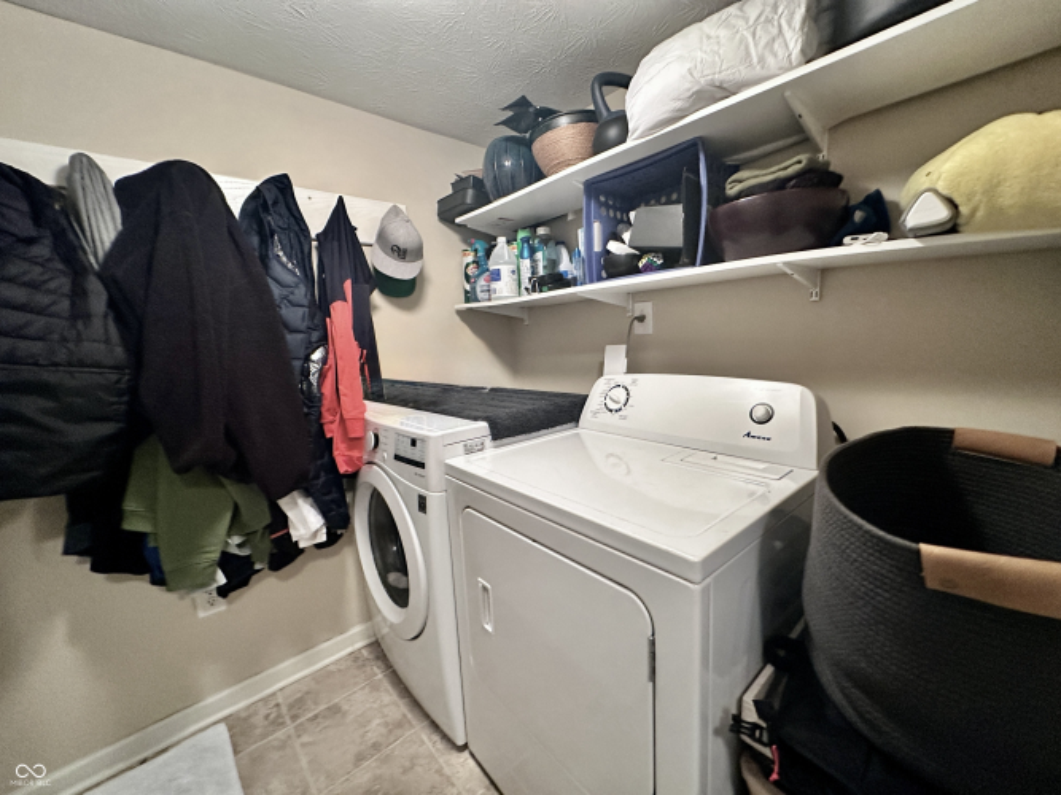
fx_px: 429
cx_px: 530
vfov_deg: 85.7
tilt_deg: -7.7
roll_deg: +2.3
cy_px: 398
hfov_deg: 102.1
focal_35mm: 14
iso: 500
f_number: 2.2
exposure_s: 1/60
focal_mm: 2.22
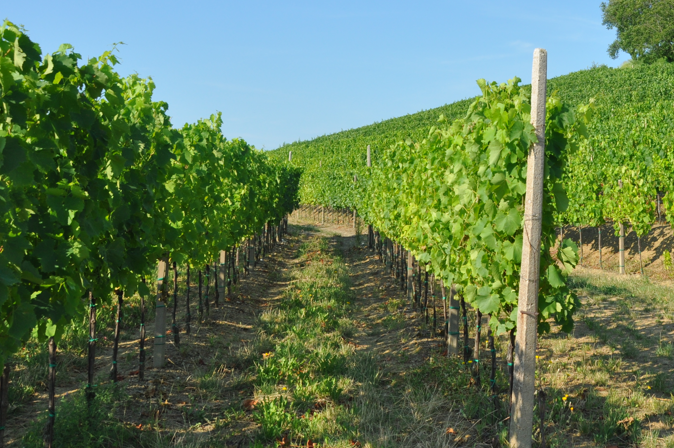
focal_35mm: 48
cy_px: 55
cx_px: 505
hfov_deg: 40.0
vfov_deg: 27.1
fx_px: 898
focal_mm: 18
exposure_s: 1/320
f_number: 9
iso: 200
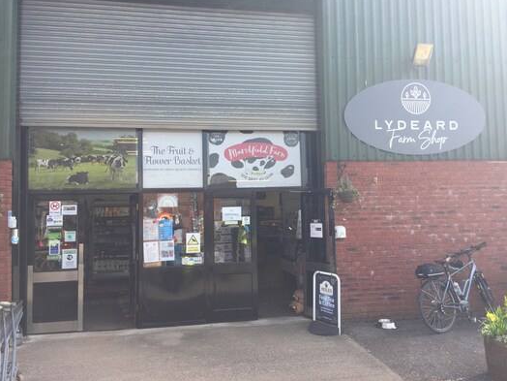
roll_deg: +0.7
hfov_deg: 58.3
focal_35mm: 31
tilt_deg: +3.8
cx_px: 267
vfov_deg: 45.4
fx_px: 454
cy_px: 182
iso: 32
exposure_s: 1/557
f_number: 2.2
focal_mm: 4.15
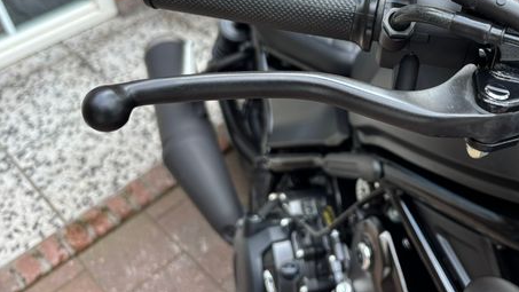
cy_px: 77
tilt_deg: -37.1
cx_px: 346
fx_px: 551
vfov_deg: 29.3
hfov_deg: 49.6
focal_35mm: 40
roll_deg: +4.2
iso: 40
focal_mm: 5.96
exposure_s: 1/121
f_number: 1.6
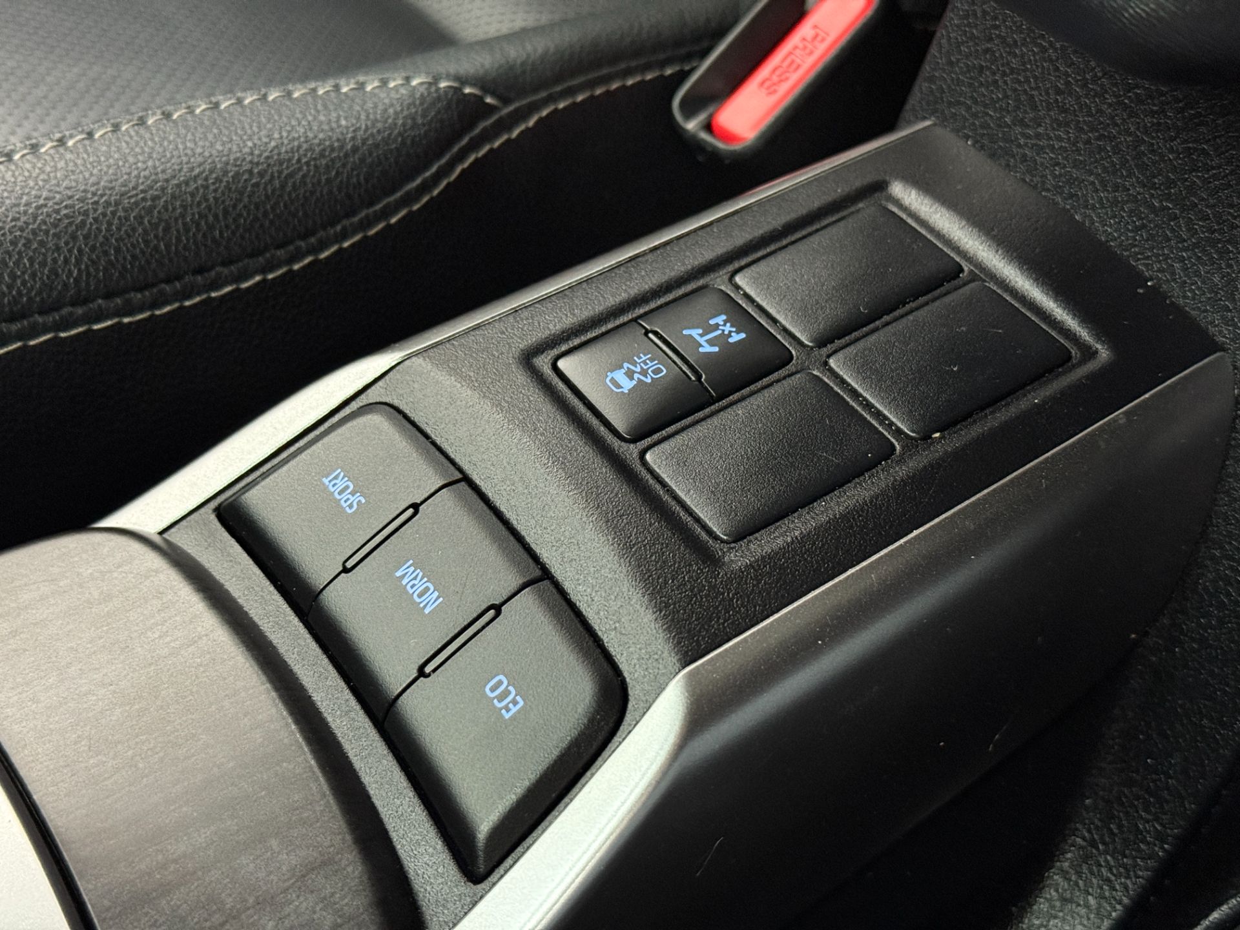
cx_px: 620
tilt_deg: -47.2
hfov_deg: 39.7
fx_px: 1719
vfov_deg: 30.3
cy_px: 465
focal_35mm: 48
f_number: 1.78
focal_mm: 6.76
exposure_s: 1/40
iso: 500
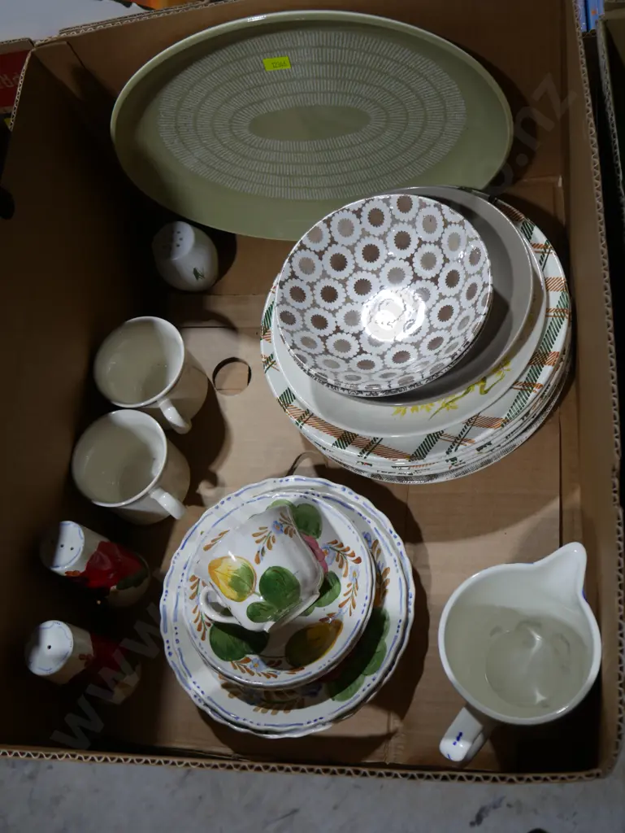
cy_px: 416
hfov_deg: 39.7
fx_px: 866
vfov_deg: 51.3
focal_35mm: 36
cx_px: 312
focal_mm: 18
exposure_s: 1/125
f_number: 4
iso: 200
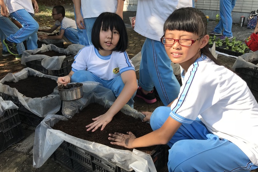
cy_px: 85
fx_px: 215
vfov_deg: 43.6
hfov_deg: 61.9
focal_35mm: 30
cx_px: 132
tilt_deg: -23.4
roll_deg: +1.8
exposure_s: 1/958
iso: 20
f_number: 1.8
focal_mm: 3.99
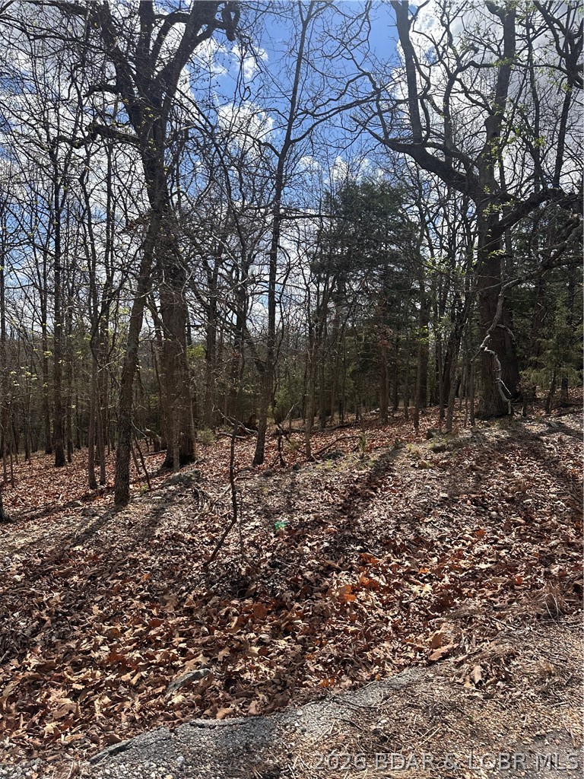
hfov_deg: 56.8
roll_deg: -4.5
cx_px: 292
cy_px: 390
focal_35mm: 24
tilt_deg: -1.8
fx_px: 540
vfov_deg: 71.6
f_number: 1.78
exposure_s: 1/3472
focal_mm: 6.86
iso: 80
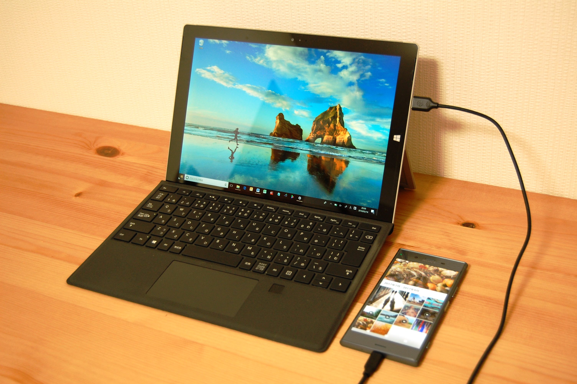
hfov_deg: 42.4
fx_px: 745
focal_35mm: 46
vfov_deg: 28.9
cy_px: 192
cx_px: 288
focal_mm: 31
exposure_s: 1/15
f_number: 4.5
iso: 400
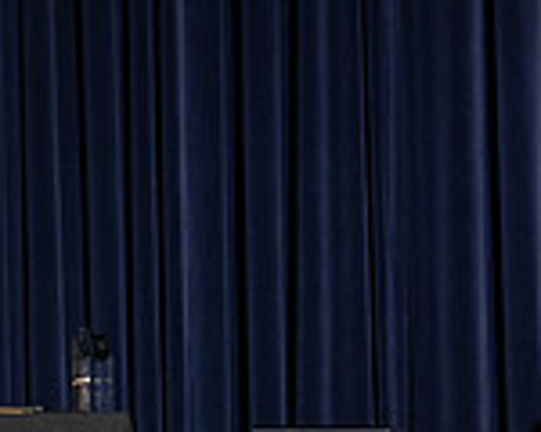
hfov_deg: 5.4
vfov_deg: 4.3
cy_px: 553
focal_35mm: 356
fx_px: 5700
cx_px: 923
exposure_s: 1/200
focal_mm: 98
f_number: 5
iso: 2500
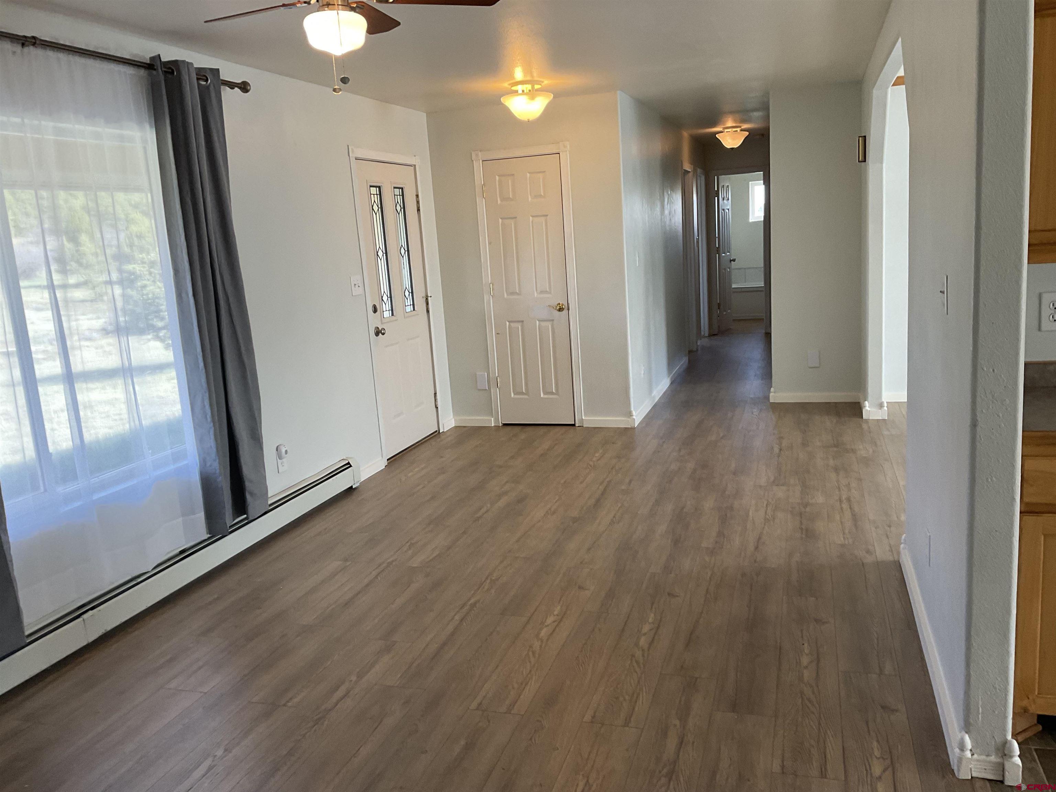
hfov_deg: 61.7
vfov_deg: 48.2
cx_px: 528
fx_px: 885
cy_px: 396
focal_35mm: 29
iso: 64
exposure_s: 1/120
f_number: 1.8
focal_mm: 3
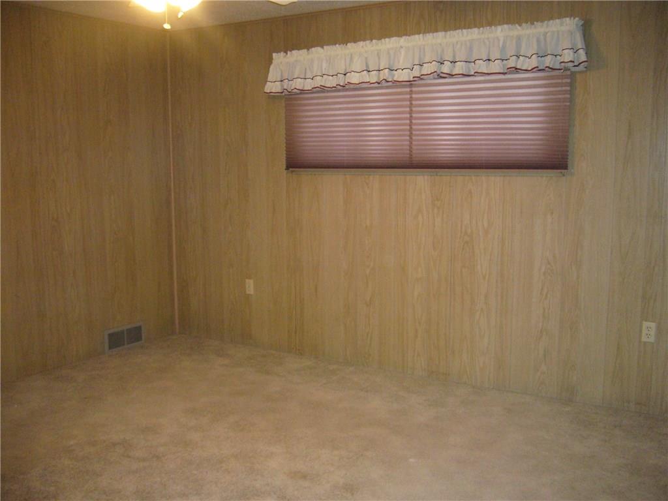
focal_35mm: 35
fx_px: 675
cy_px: 250
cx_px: 334
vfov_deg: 40.7
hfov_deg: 52.6
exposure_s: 1/30
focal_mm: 5.8
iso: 400
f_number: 2.8
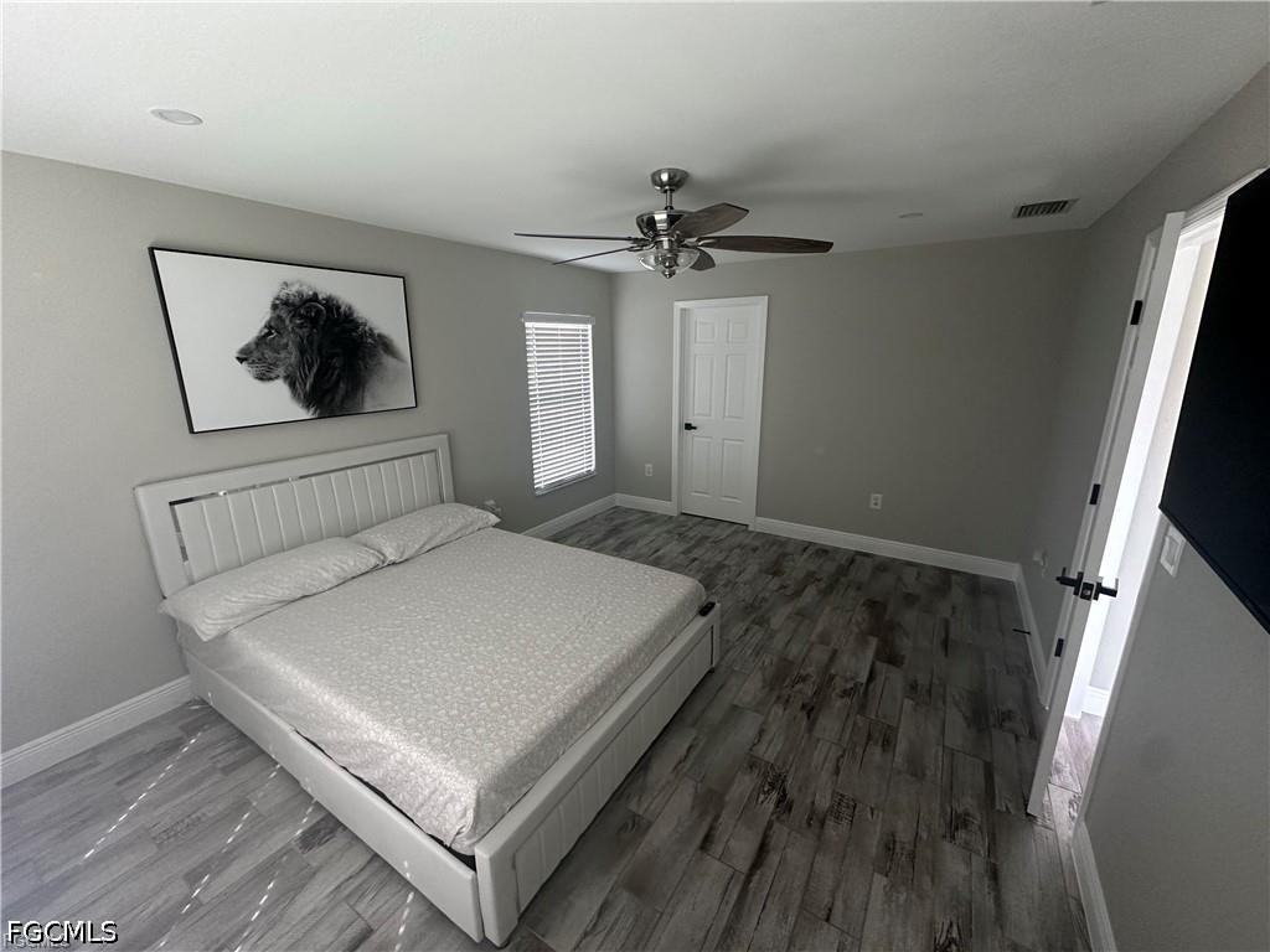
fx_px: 514
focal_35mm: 14
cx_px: 635
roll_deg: +0.3
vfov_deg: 85.7
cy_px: 476
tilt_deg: -14.0
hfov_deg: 102.1
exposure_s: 1/89
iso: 320
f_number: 2.2
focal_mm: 2.22
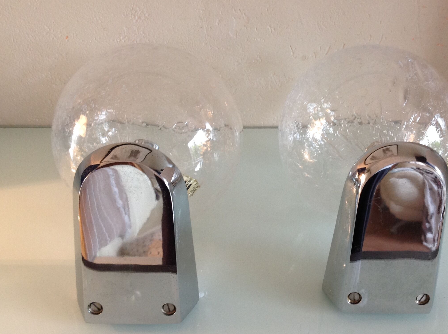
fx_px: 582
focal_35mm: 45
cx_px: 258
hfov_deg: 42.0
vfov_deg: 32.1
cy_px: 165
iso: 100
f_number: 2.4
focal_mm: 4.28
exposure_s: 1/15
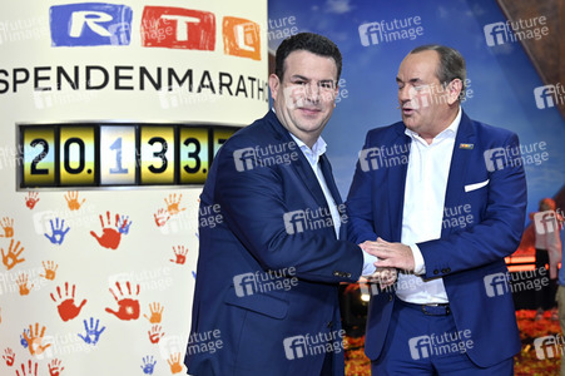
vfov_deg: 32.6
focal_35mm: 41
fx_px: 643
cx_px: 282
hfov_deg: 47.4
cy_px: 188
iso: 1000
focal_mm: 41
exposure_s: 1/200
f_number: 4
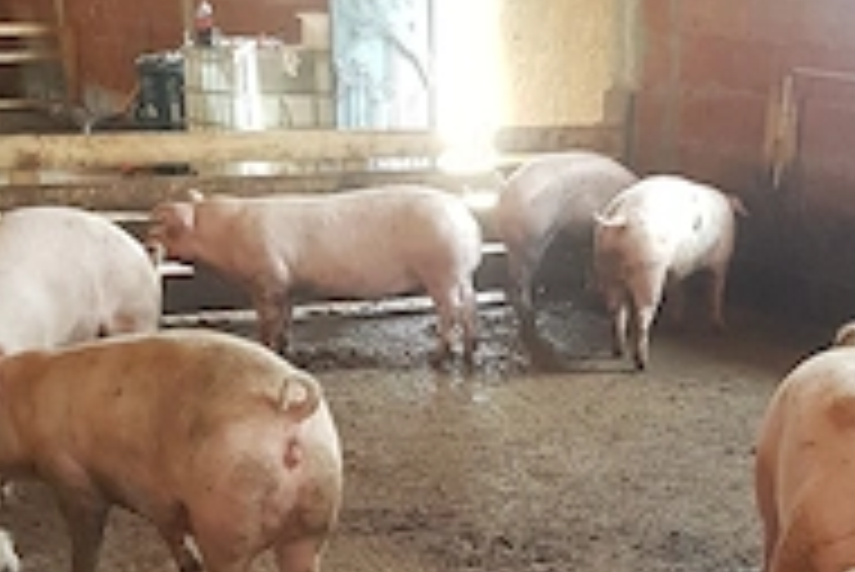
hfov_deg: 34.9
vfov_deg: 22.7
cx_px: 526
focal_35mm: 57
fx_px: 1355
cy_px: 595
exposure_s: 1/25
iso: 250
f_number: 1.7
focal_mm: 4.2
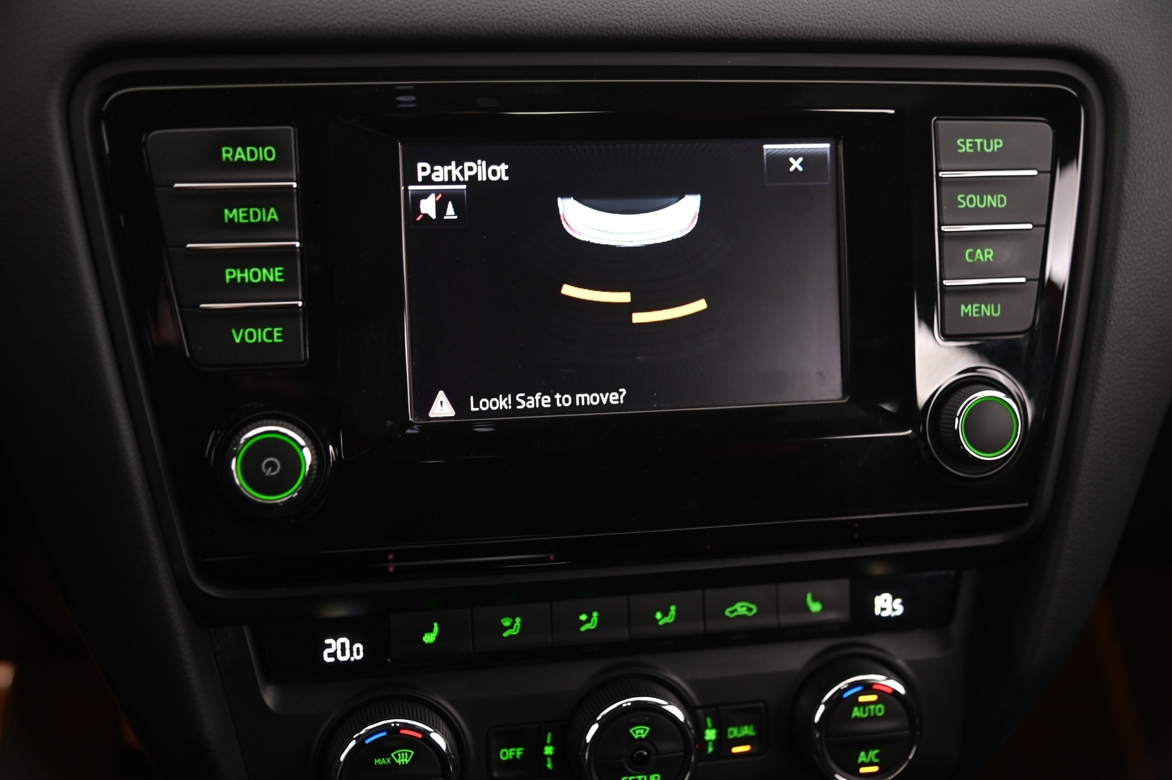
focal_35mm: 46
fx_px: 1496
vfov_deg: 29.2
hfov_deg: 42.8
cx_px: 586
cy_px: 390
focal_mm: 46
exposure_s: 1/13
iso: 2000
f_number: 4
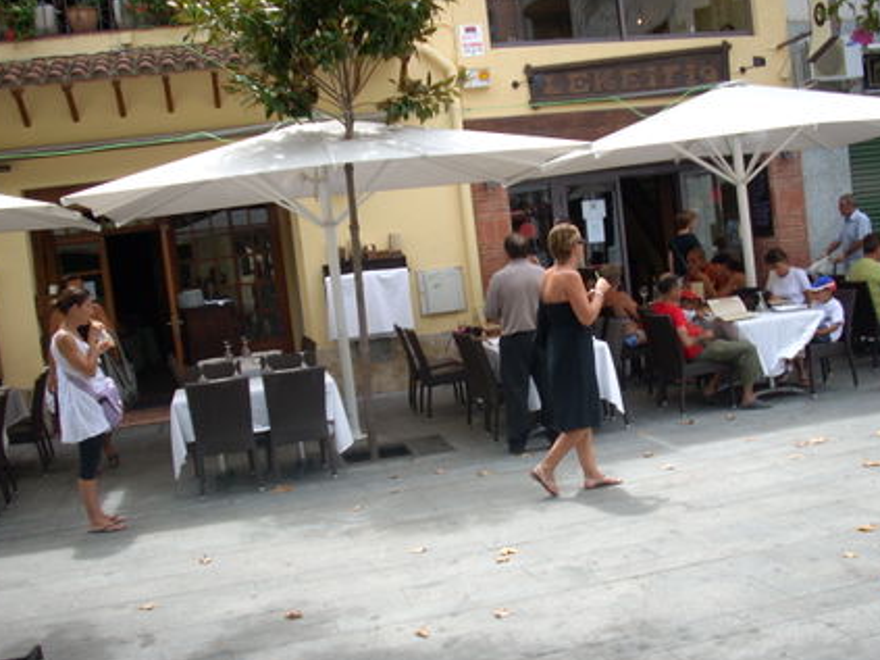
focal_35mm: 42
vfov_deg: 34.3
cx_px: 470
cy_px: 333
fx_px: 1067
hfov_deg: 44.8
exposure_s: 1/310
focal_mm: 6.2
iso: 64
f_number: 2.8
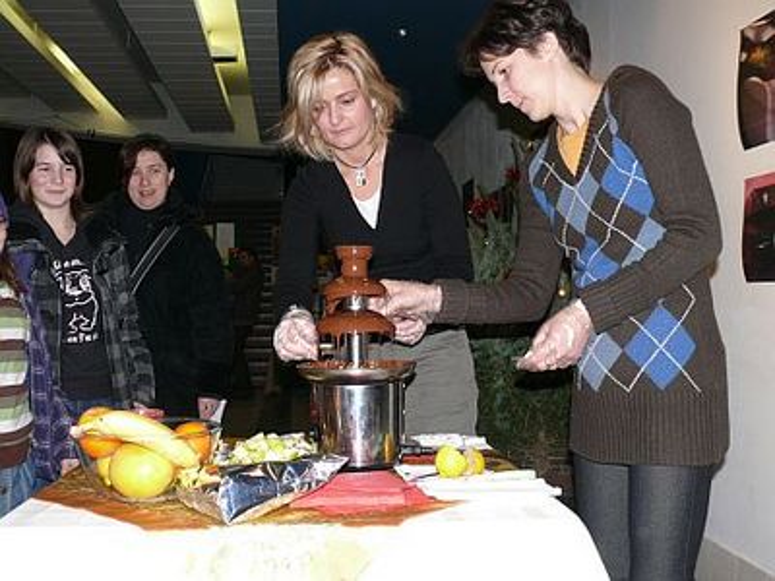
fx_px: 896
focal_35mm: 40
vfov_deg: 36.0
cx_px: 388
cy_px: 290
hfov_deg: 46.8
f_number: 2.8
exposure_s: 1/30
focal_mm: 8.1
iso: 100
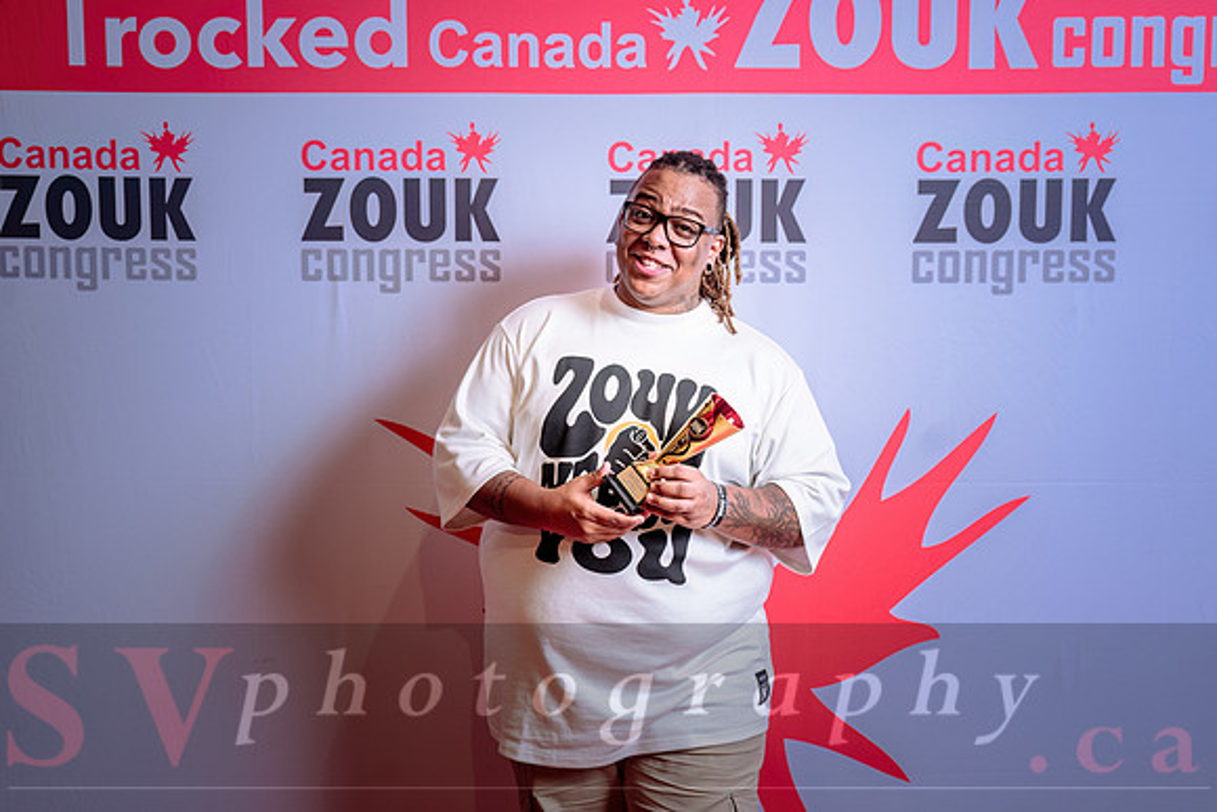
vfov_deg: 30.9
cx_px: 608
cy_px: 446
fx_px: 1466
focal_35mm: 43
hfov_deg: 45.1
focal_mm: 39
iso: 200
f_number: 4
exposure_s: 1/125
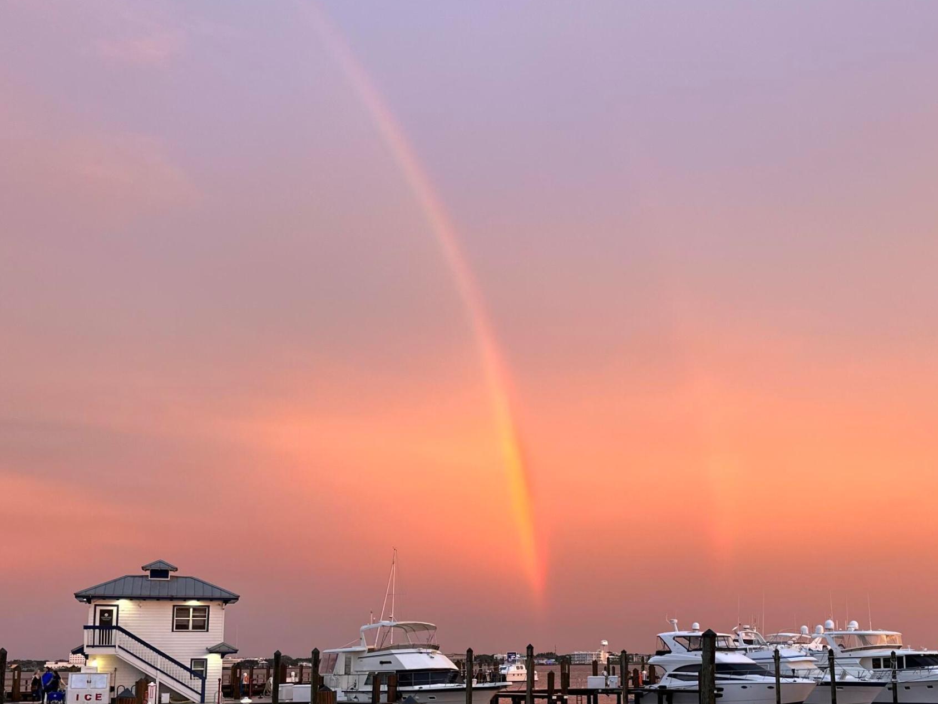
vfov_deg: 34.5
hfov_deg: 45.3
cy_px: 509
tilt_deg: +6.8
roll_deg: +0.0
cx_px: 596
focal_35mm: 41
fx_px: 1111
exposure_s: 1/60
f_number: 1.78
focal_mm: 6.86
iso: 125
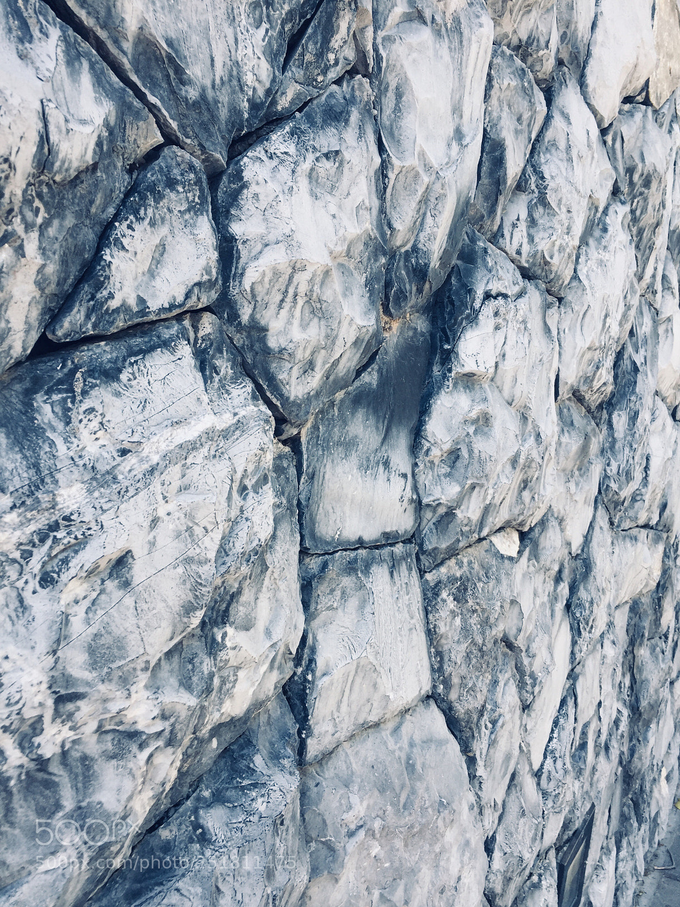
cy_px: 454
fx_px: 760
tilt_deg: -7.4
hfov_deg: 48.2
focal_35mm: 29
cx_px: 340
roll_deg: -2.1
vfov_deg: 61.7
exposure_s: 1/255
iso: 32
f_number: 2.2
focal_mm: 4.15
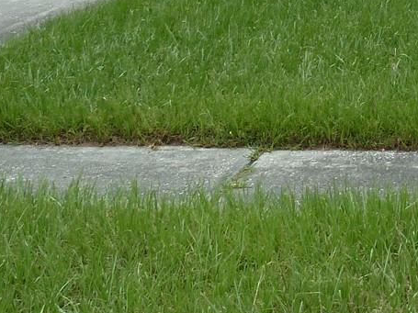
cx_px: 509
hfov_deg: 20.7
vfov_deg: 15.3
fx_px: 1062
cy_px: -173
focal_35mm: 88
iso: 80
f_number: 4
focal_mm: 4.1
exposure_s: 1/200
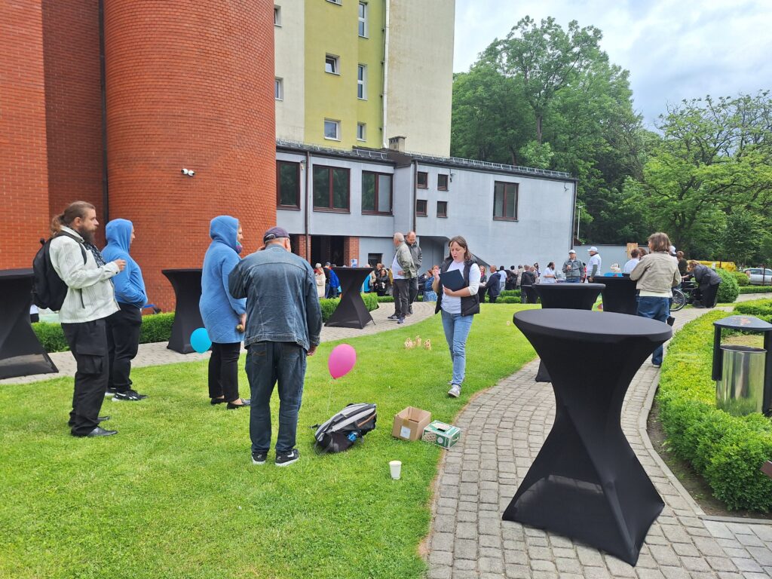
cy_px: 290
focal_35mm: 23
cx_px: 386
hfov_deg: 73.9
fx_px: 513
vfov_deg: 58.9
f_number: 1.8
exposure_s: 1/1431
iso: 40
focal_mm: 5.54
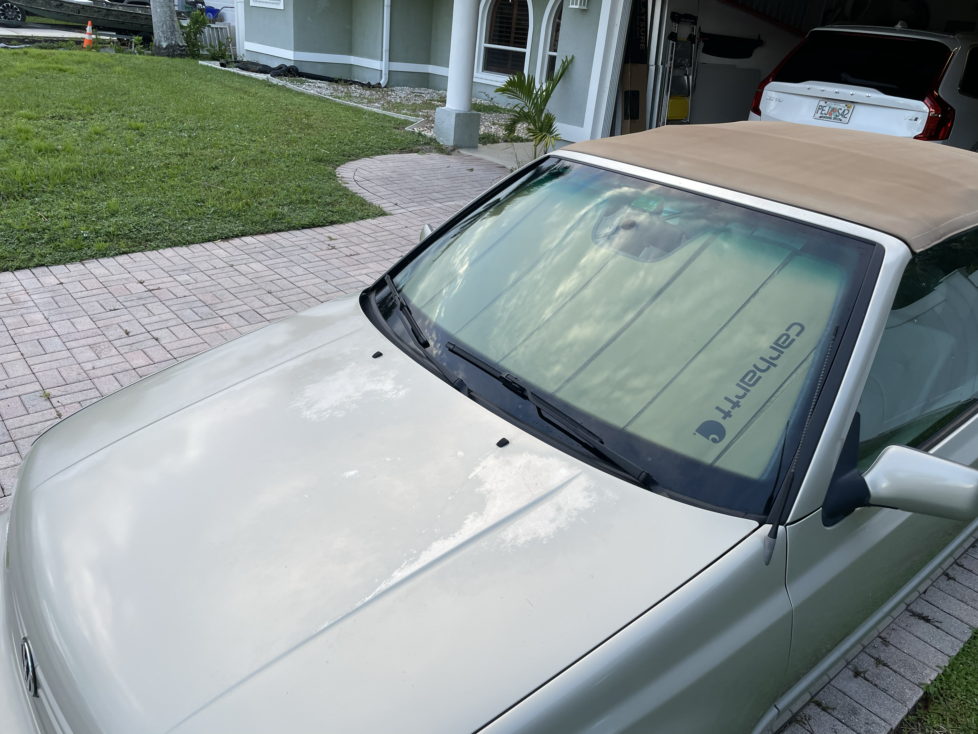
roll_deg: -6.3
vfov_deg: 53.1
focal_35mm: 26
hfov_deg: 67.3
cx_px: 489
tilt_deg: -24.2
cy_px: 367
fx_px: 735
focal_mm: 4.2
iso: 32
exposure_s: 1/326
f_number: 1.6
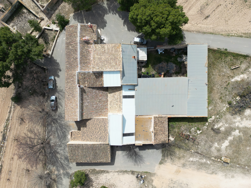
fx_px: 174
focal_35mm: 24
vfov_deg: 56.8
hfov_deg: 71.6
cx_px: 126
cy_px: 94
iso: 130
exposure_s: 1/2500
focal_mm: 6.72
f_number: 1.7
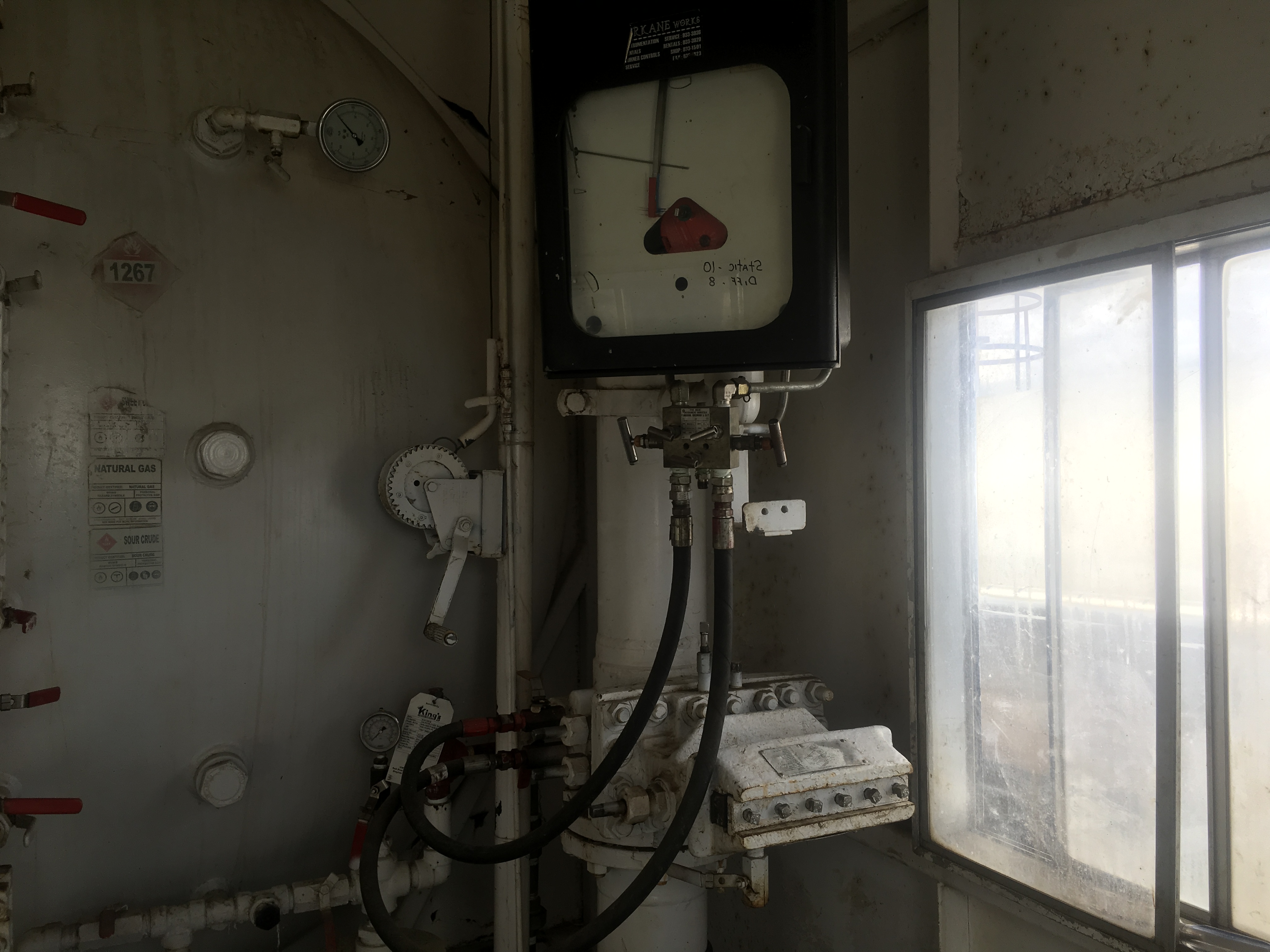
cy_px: 476
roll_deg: +1.2
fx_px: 1064
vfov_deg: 48.2
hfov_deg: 61.7
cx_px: 635
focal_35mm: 29
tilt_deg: +1.5
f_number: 2.2
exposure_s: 1/281
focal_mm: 4.15
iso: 25
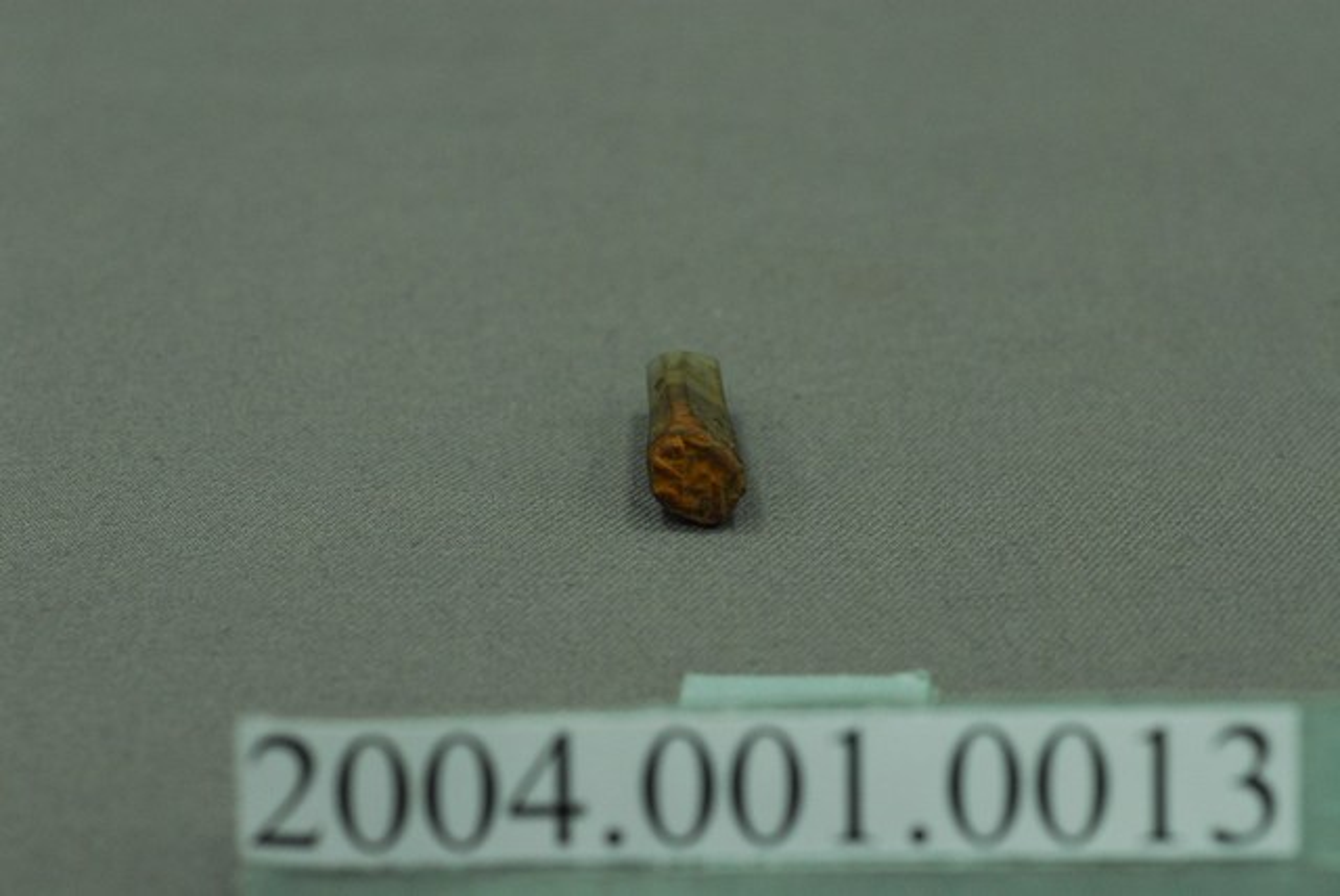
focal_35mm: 90
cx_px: 670
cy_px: 448
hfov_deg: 22.6
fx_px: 3353
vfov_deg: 15.2
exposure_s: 1/20
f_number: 10
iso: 1000
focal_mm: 60
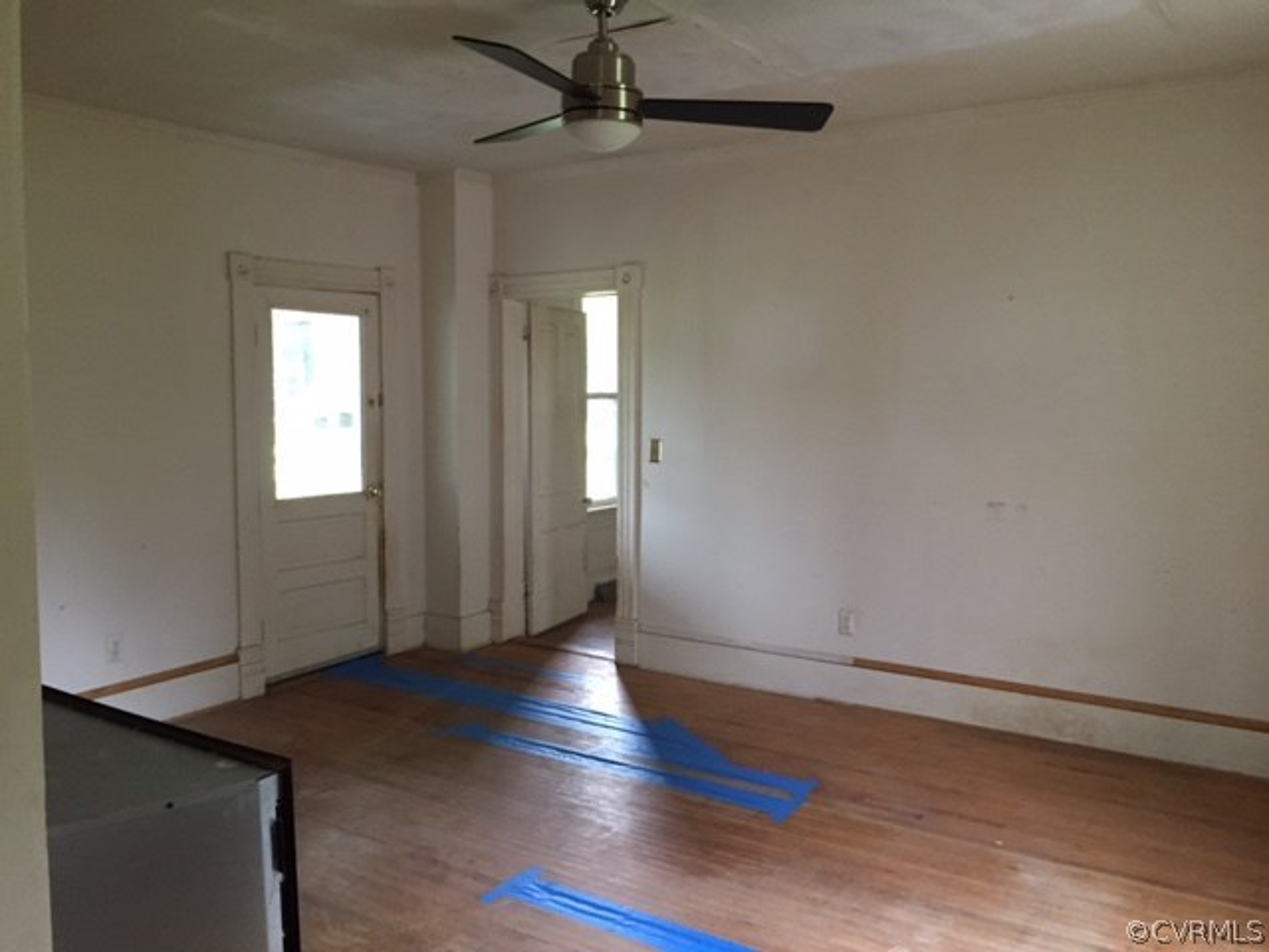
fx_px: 1063
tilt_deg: -4.7
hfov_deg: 61.7
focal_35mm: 29
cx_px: 634
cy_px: 476
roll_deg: +0.1
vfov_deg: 48.2
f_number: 2.2
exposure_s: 1/24
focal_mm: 4.15
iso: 250
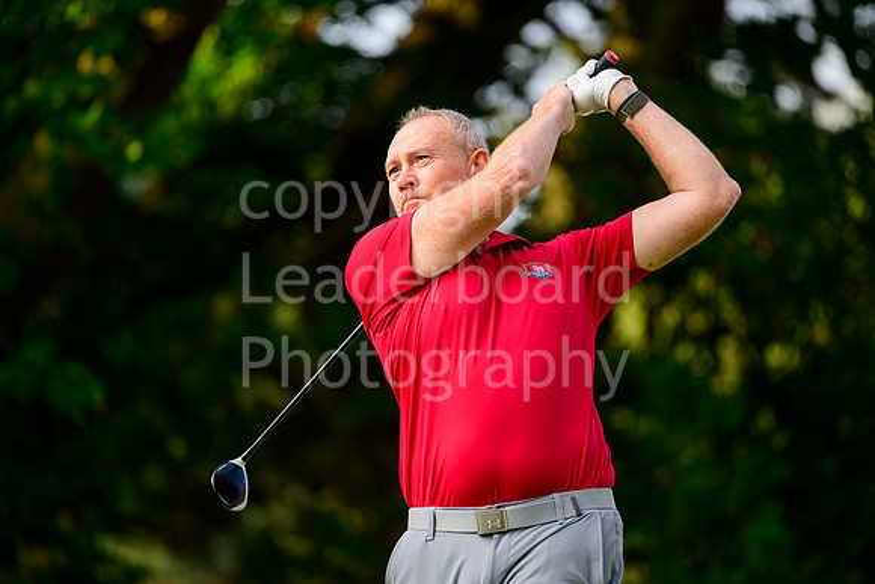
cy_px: 292
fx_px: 7293
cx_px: 438
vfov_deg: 4.6
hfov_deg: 6.9
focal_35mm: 300
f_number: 4
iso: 640
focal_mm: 300
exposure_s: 1/2000
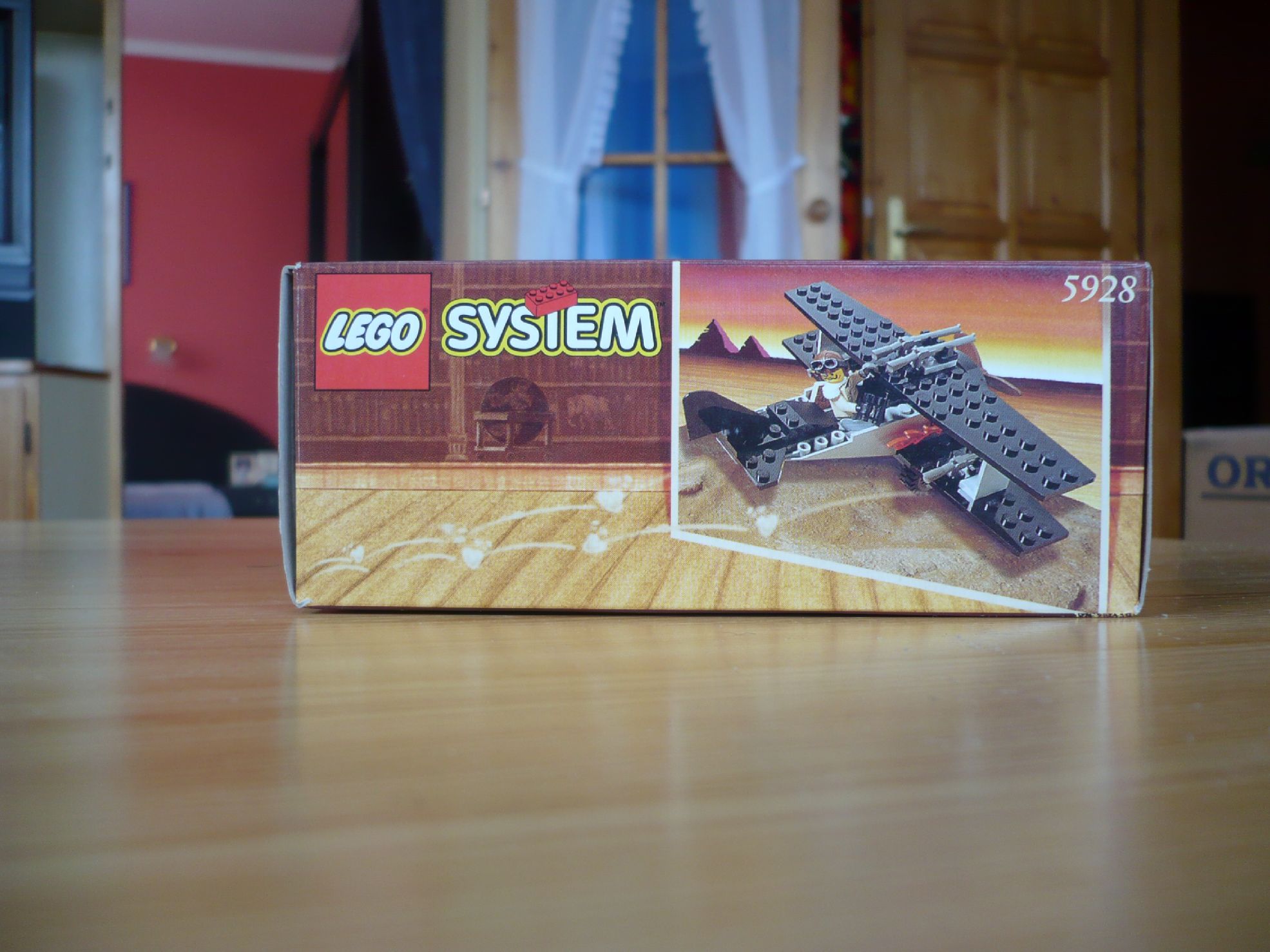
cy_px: 476
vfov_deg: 40.7
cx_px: 635
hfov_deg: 52.6
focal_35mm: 35
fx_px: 1284
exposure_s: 1/40
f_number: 2.8
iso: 100
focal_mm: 5.8
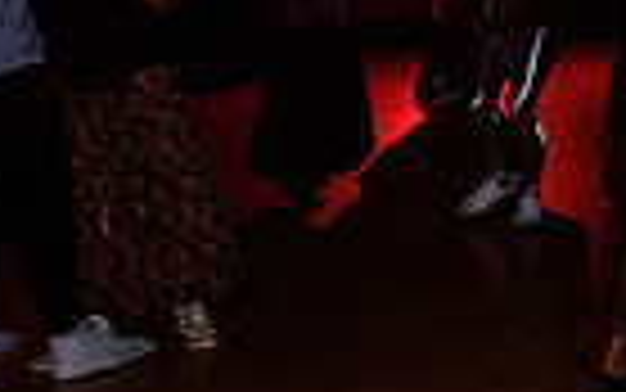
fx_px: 2202
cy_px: 67
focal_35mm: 129
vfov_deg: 10.1
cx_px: 1216
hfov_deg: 13.9
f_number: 2.8
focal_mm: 26
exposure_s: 1/60
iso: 800
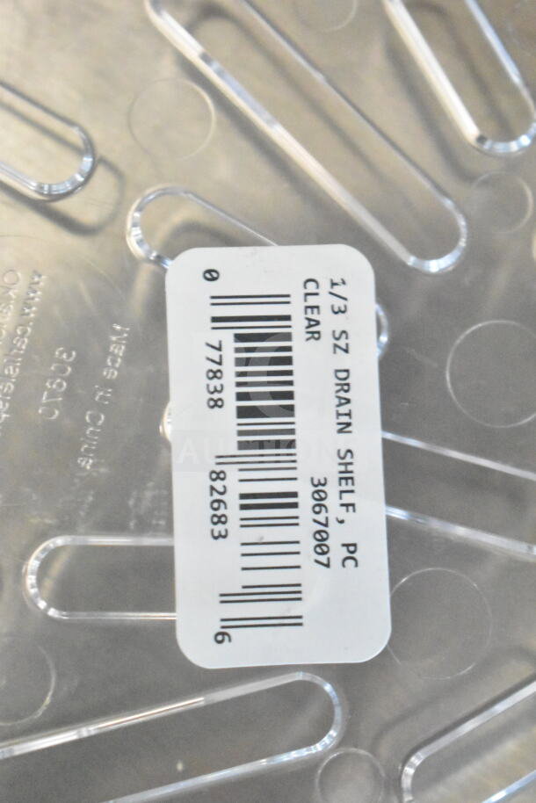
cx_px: 268
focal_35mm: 82
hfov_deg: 16.6
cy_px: 402
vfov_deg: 24.6
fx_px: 1841
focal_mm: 55
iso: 25600
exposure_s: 1/50
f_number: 5.6
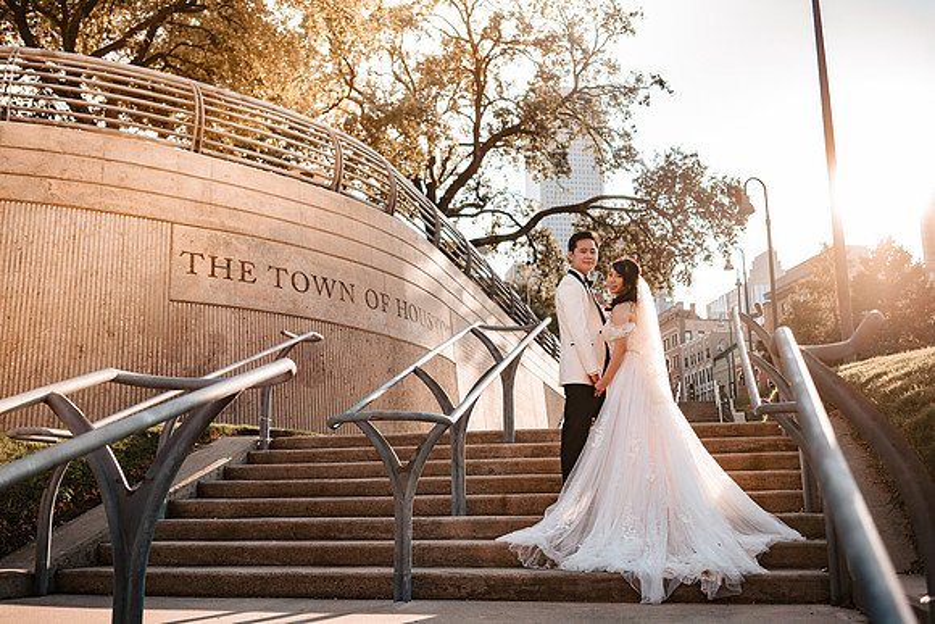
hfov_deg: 54.4
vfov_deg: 37.9
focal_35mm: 35
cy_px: 312
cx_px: 468
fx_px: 909
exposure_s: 1/500
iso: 50
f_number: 2.8
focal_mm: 35
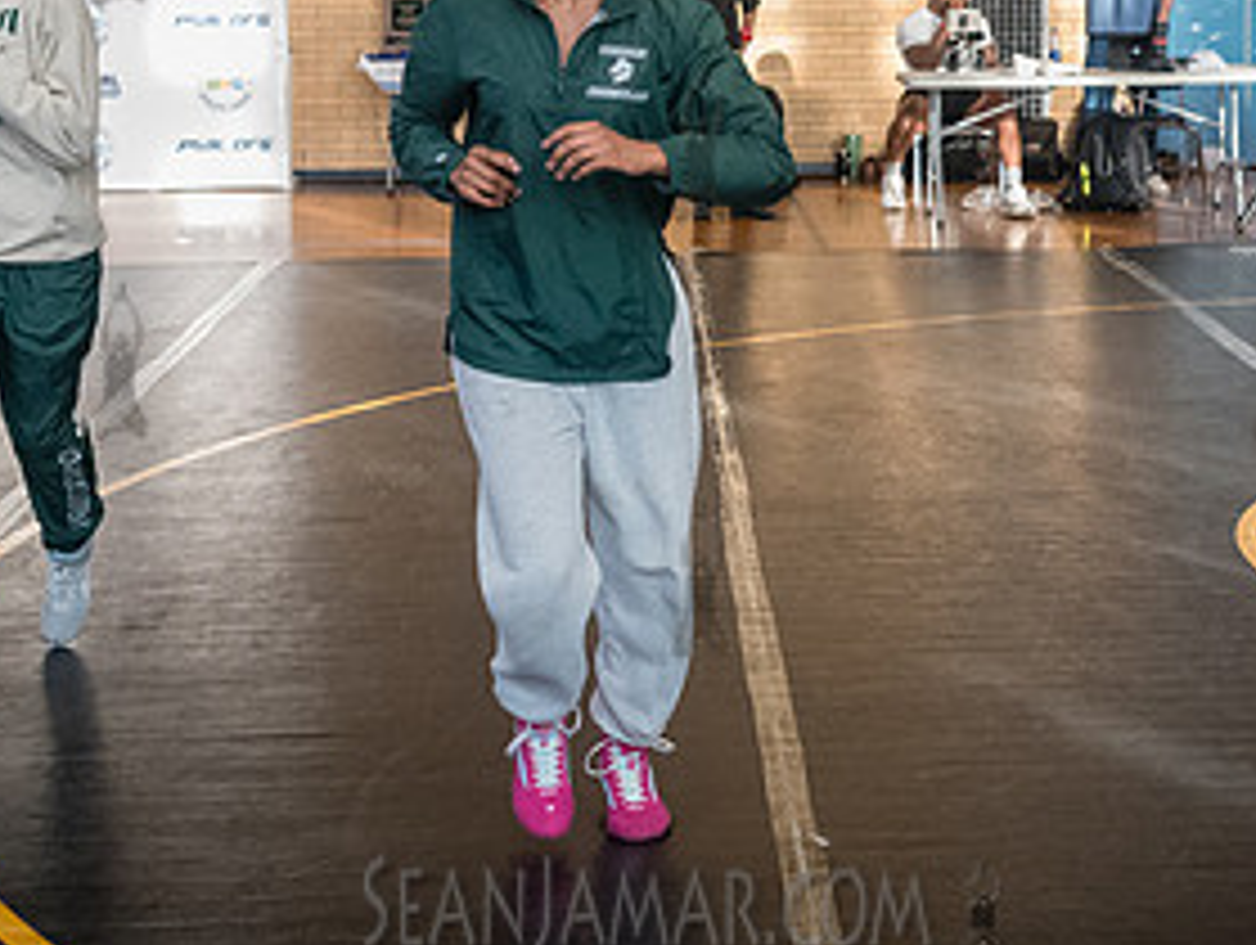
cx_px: 850
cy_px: 213
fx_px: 2906
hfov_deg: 24.3
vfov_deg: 18.3
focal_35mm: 80
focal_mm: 35
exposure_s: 1/400
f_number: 4
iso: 5000
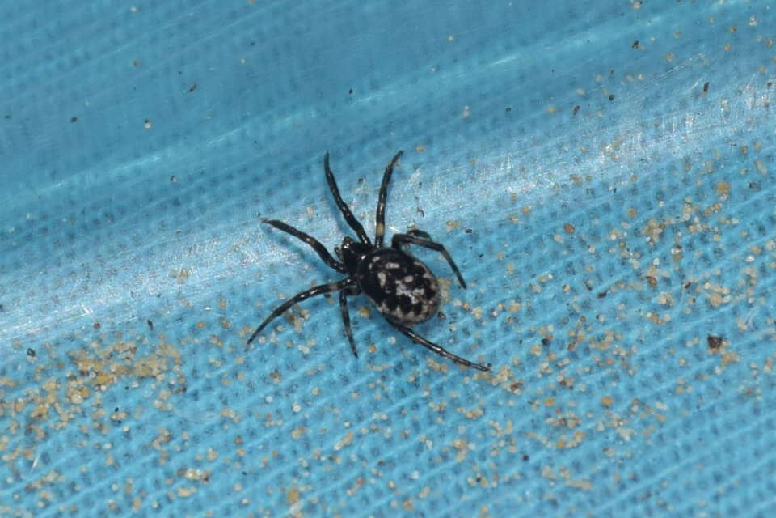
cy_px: 259
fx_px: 4526
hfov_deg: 9.8
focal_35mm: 210
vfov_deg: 6.5
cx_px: 388
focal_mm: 140
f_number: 8
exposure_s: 1/60
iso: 100
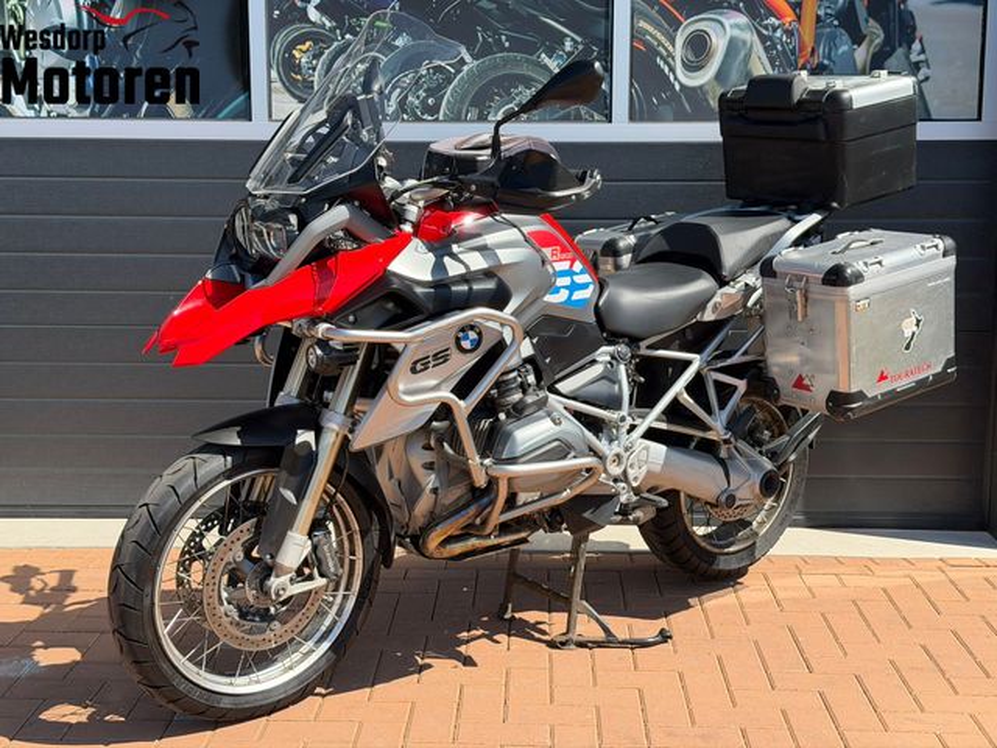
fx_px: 1382
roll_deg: +0.0
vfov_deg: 30.3
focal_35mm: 48
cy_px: 374
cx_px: 498
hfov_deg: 39.7
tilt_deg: -8.4
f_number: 1.78
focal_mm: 6.76
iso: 100
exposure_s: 1/3096
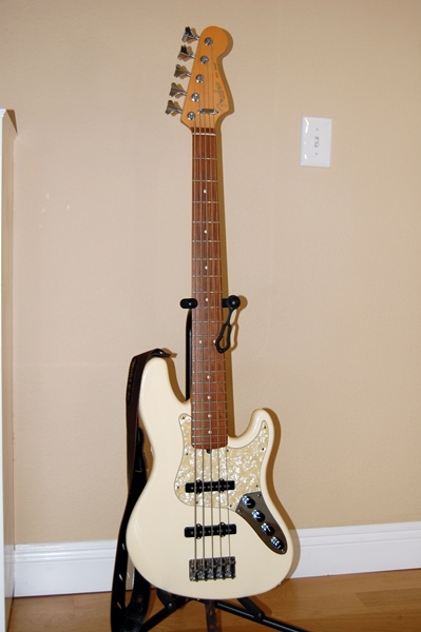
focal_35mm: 39
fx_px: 685
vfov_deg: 49.6
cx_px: 210
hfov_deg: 34.2
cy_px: 316
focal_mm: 26
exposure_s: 1/60
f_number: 4.2
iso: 400
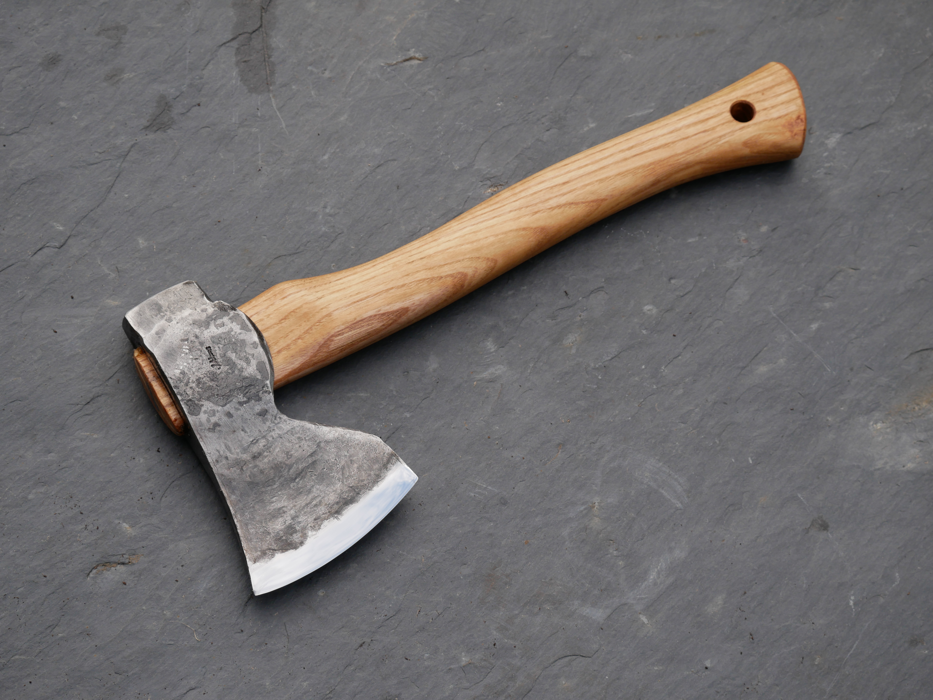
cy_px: 350
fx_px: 3074
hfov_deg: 17.3
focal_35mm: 114
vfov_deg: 13.0
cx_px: 466
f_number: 5.6
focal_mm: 57
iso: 200
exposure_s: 1/320
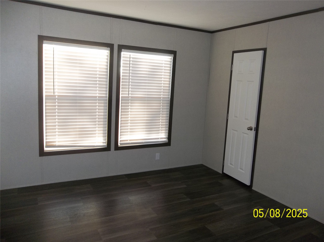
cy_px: 121
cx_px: 162
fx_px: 252
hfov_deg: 65.4
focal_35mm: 27
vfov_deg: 51.2
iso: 160
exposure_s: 1/30
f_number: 3.5
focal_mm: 4.9
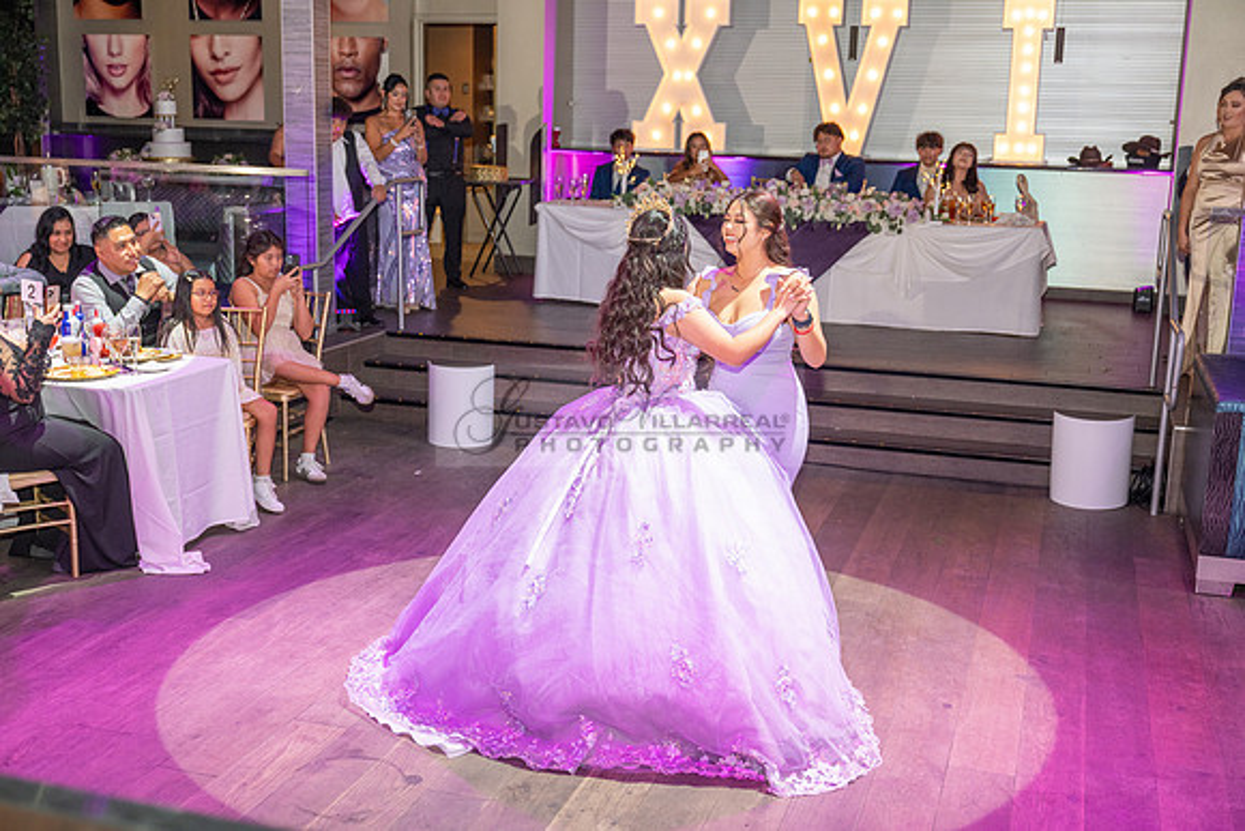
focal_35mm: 41
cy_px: 416
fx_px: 1418
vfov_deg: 32.6
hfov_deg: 47.4
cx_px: 622
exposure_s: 1/125
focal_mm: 41
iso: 1000
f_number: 3.5
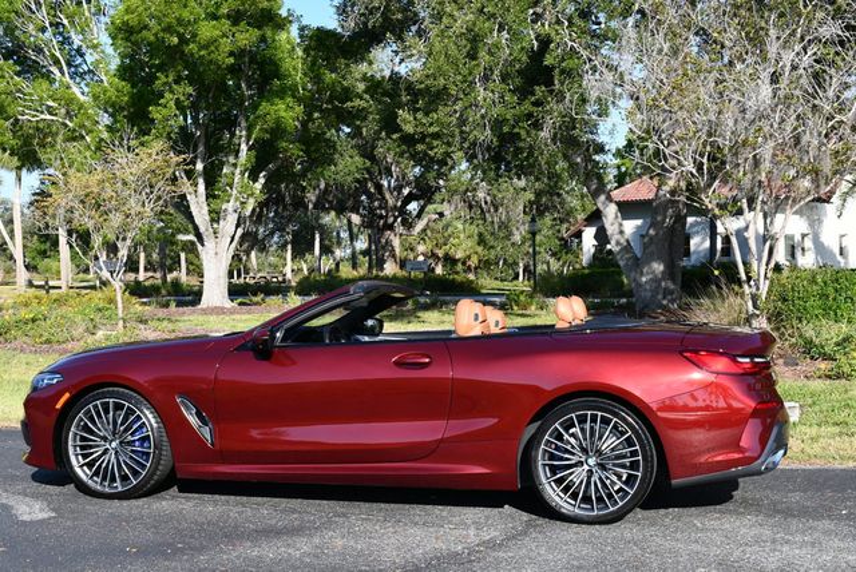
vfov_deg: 28.1
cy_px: 286
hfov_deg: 41.1
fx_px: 1142
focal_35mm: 48
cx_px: 428
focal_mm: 24
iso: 180
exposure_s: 1/250
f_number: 8
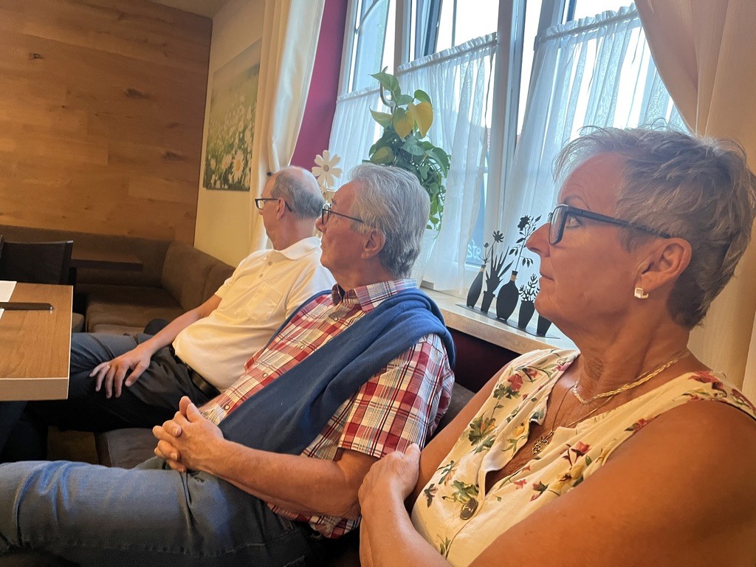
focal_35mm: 26
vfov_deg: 53.1
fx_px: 568
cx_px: 378
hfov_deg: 67.3
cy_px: 284
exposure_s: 1/60
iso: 320
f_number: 1.6
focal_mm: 5.1
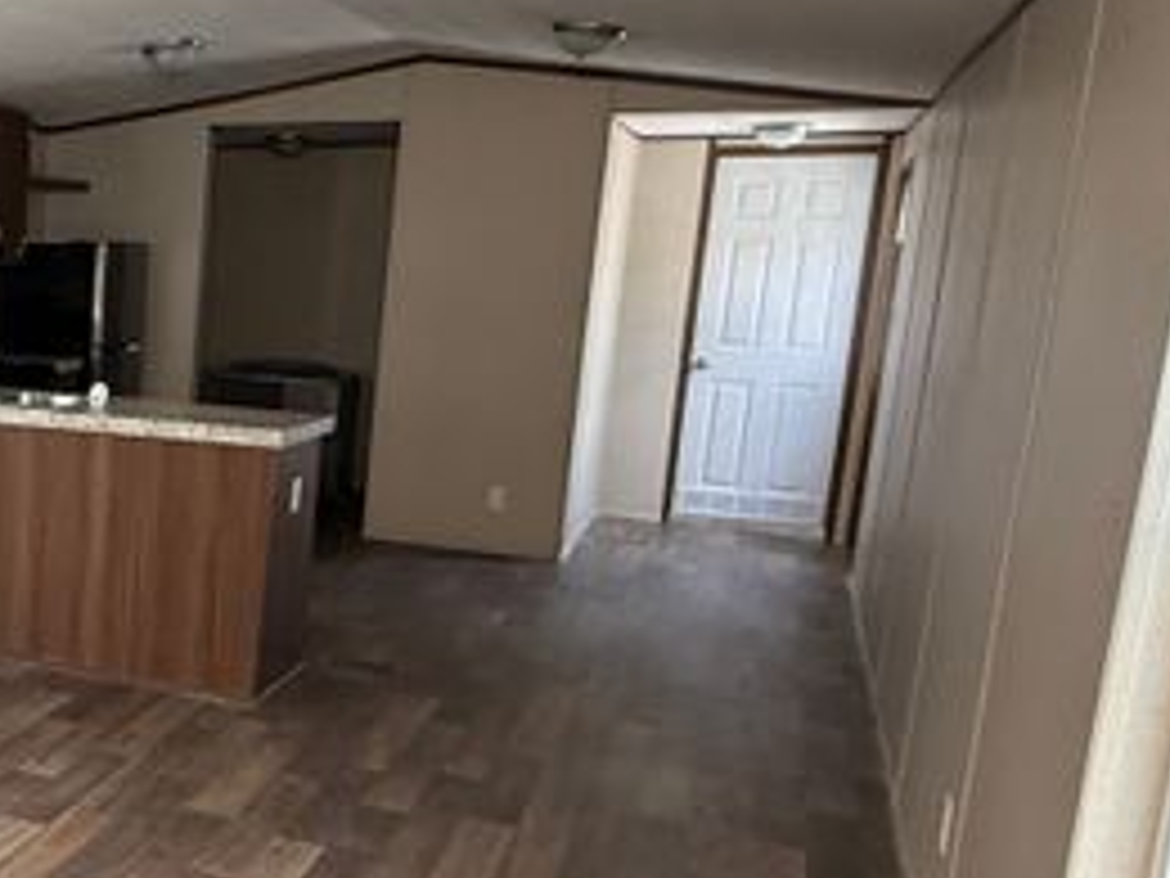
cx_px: -238
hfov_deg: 34.8
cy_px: 500
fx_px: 1453
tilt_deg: -7.7
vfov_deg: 33.5
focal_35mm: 43
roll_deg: -0.9
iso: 250
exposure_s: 1/99
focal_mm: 2.22
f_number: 2.2
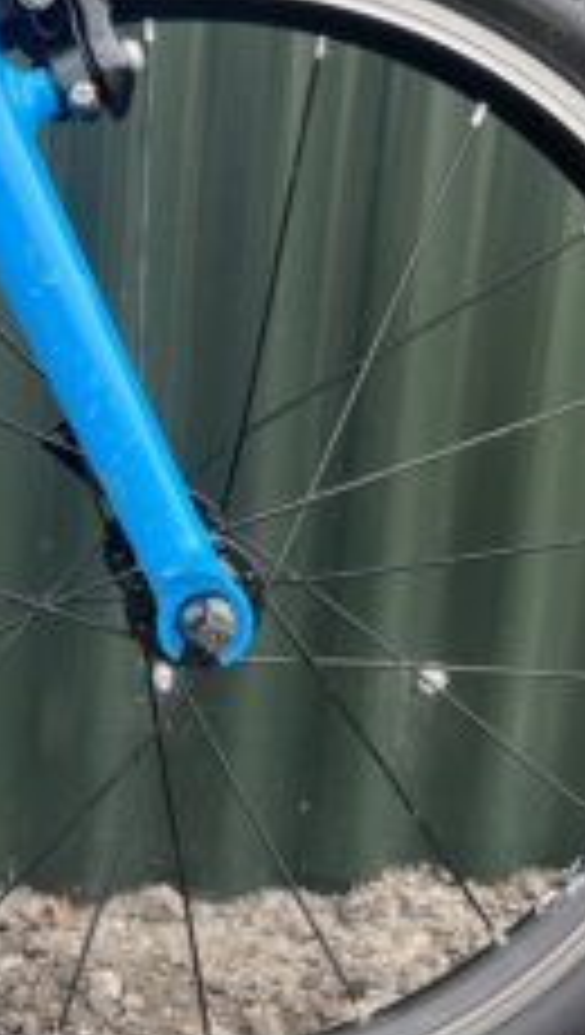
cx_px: 58
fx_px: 1621
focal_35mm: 59
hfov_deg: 20.1
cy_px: 436
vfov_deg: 35.3
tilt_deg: -18.2
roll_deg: -2.1
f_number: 1.6
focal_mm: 5.1
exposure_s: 1/390
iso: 50
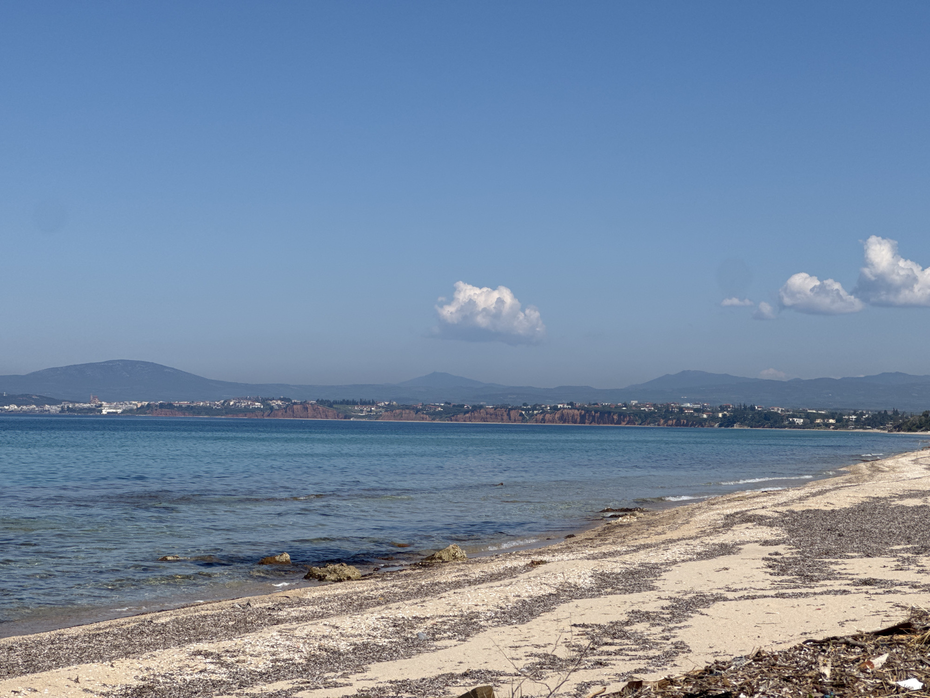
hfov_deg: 25.3
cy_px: 349
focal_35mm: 77
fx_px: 2069
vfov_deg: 19.1
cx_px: 465
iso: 25
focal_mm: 9
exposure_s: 1/1357
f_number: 2.8
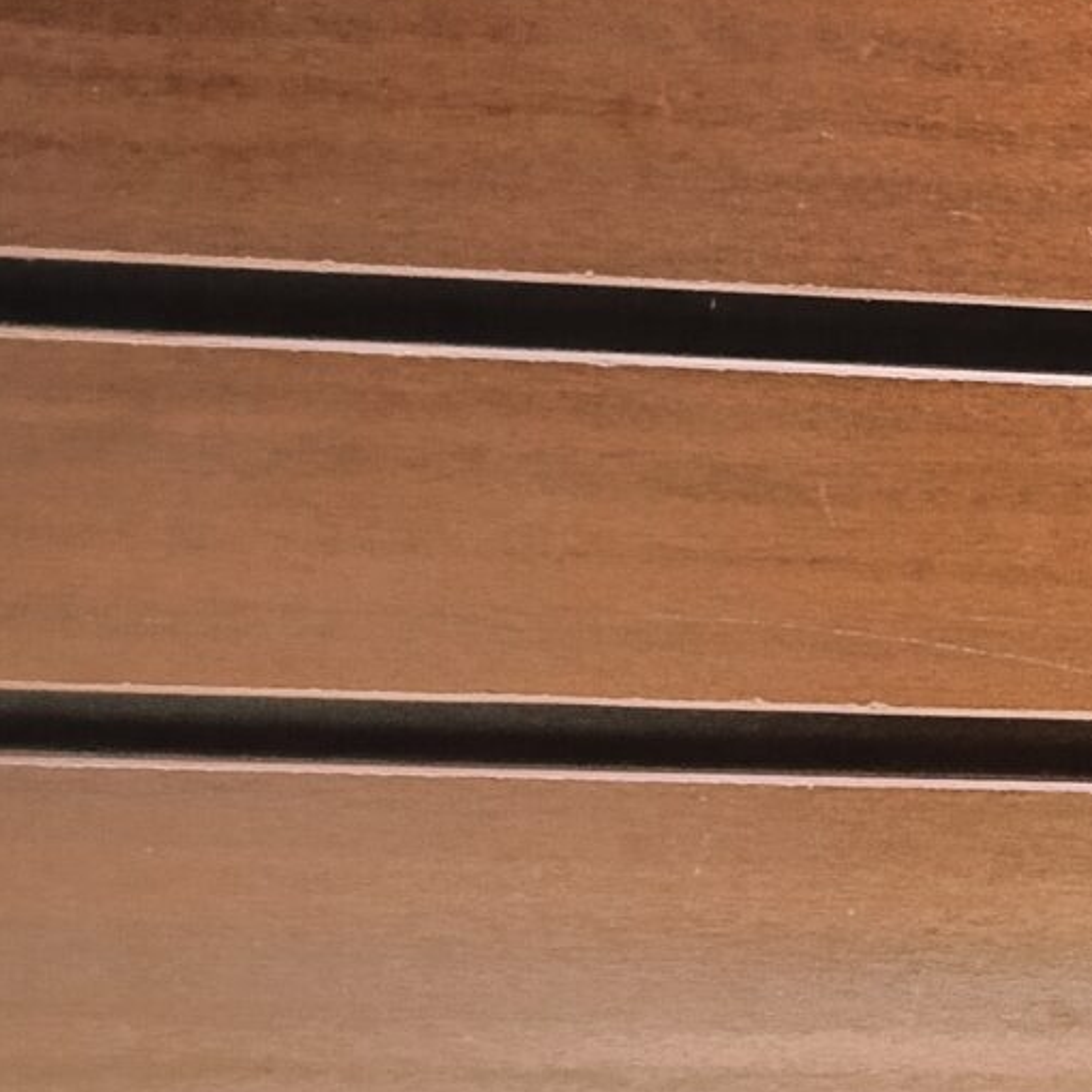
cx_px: 1886
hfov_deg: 13.3
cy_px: 587
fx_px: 4283
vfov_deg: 14.5
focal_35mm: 120
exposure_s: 1/30
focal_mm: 3.98
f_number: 1.8
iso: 800
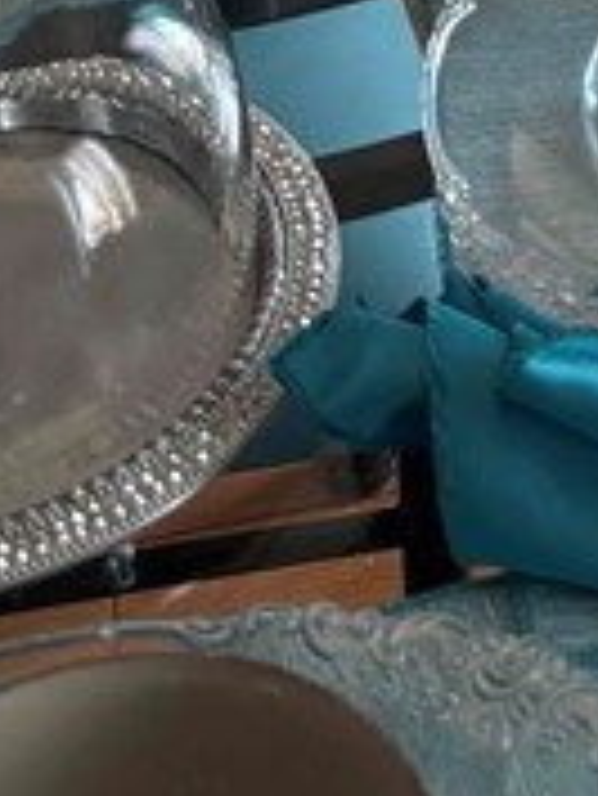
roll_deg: -0.5
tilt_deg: -14.9
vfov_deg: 11.4
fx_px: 3198
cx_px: 845
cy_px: -1210
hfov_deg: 10.4
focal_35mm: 139
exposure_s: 1/145
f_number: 1.78
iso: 200
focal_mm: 6.76
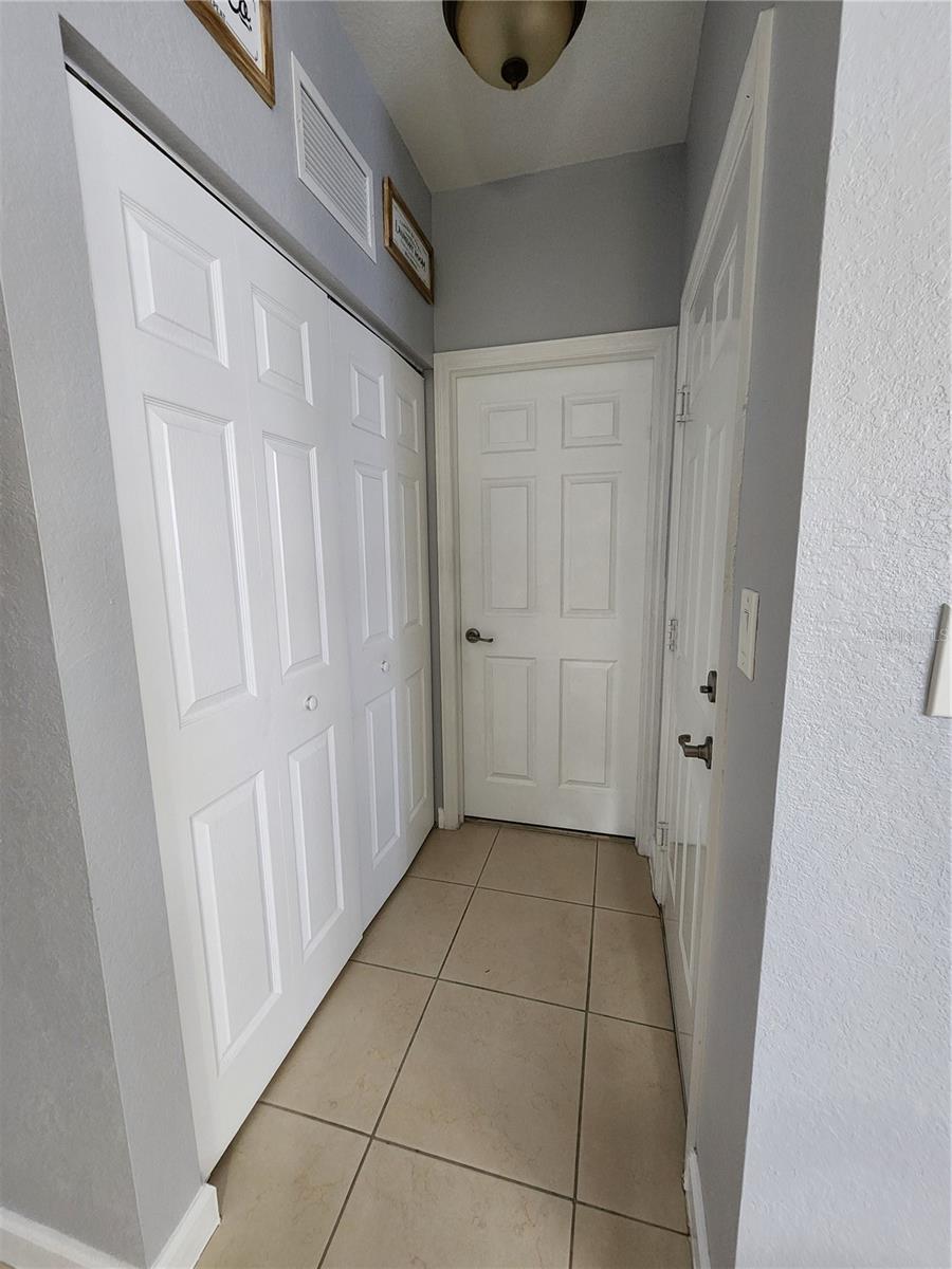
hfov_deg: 89.9
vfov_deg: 106.2
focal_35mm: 13
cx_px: 476
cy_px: 634
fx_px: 477
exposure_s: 1/30
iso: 500
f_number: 2.2
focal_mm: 2.2
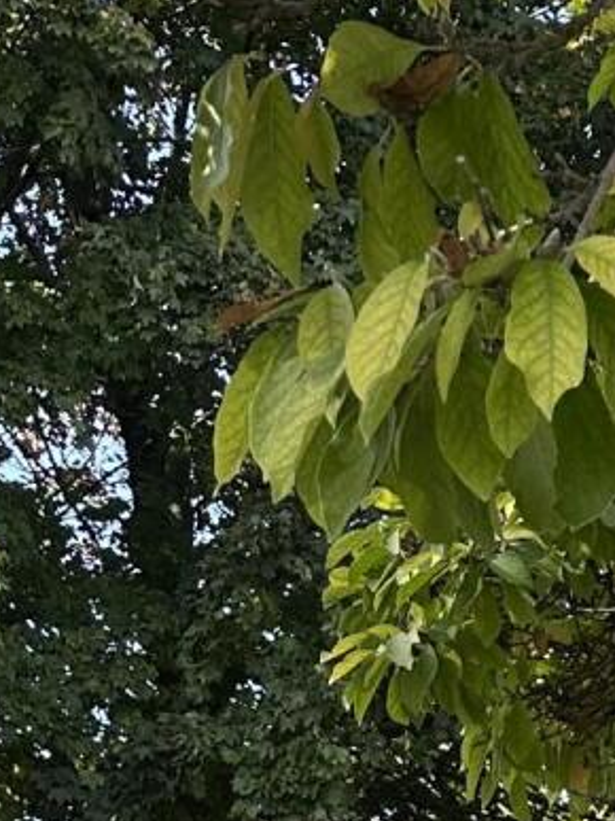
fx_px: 2939
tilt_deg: -6.2
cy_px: 1901
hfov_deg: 10.8
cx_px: 1258
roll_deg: -0.7
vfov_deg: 12.7
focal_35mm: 124
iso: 80
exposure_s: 1/927
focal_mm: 6.86
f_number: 1.78
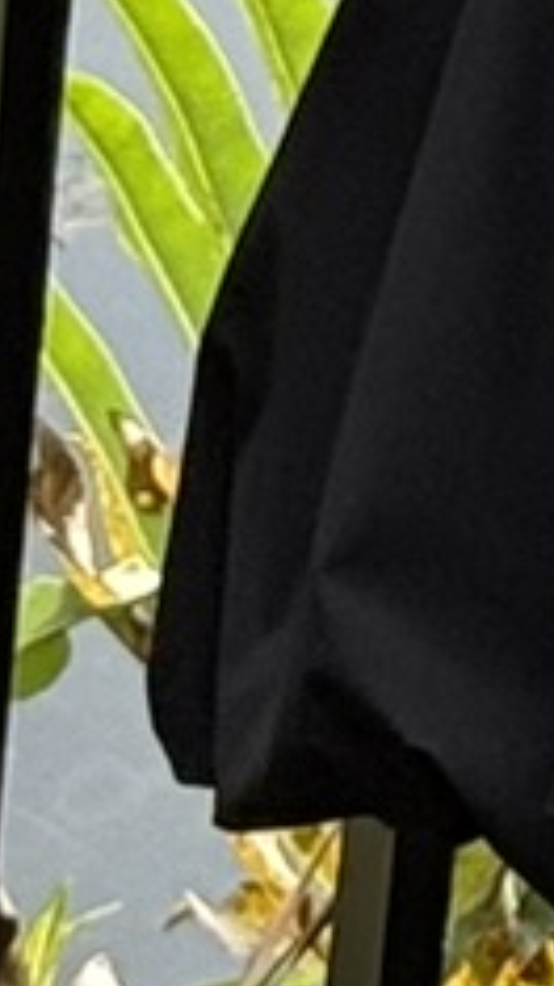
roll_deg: -1.1
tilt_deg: -4.2
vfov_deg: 4.5
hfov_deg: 2.6
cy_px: -2123
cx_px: 1884
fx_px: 11895
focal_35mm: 455
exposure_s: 1/1133
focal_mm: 6.76
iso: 100
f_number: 1.78
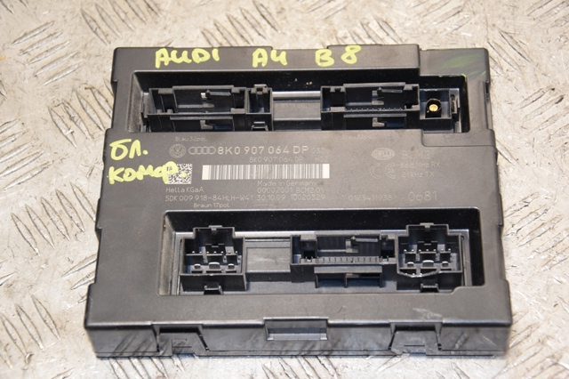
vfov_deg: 15.7
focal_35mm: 87
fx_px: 1374
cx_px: 284
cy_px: 190
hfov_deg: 23.4
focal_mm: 58
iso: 800
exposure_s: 1/125
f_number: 5
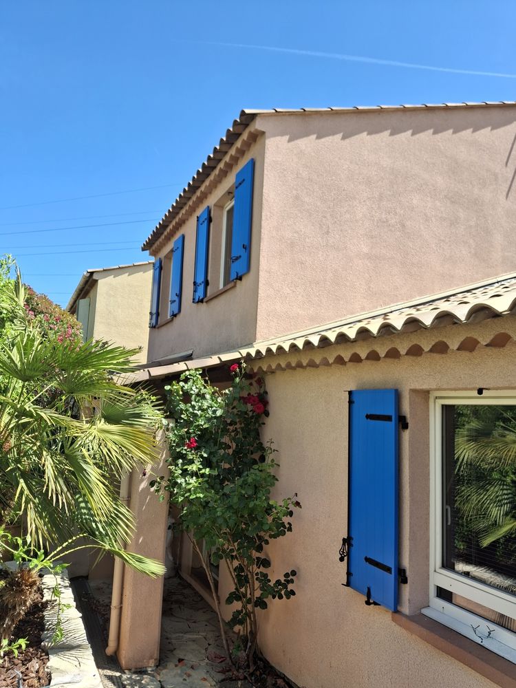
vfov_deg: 69.4
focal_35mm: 25
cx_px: 258
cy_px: 344
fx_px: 497
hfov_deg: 54.9
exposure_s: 1/724
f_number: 1.8
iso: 25
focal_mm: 4.69
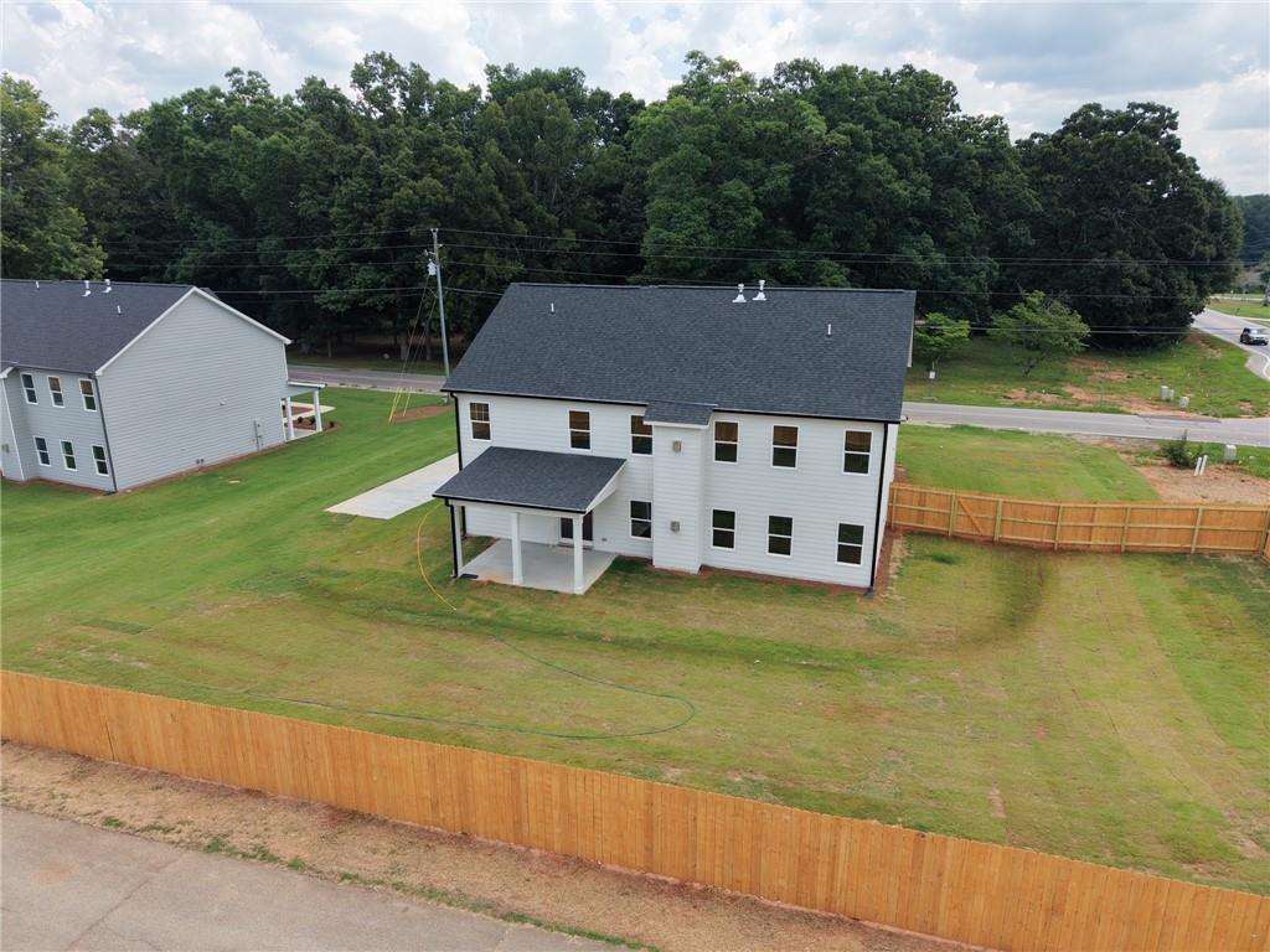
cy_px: 476
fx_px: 881
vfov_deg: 56.8
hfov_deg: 71.6
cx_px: 635
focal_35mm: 24
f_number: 1.8
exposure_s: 1/1000
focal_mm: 8.67
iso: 100
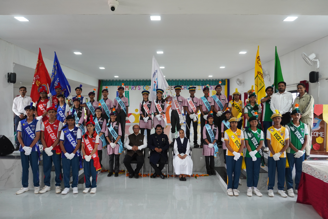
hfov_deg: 67.4
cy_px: 110
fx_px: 246
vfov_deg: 47.9
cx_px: 164
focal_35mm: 27
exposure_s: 1/160
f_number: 4
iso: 800
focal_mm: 18
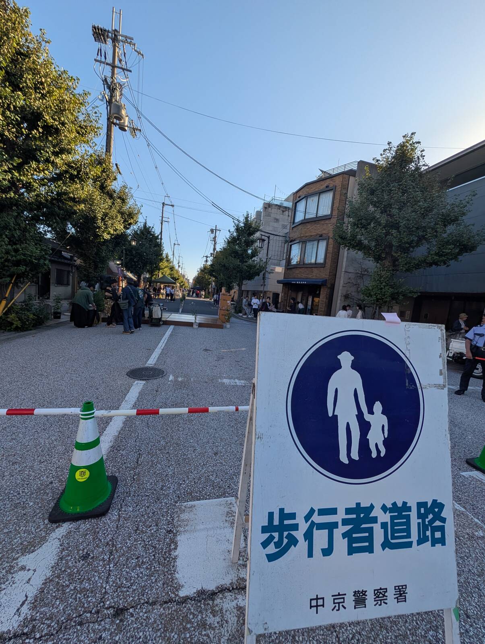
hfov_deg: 94.6
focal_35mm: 12
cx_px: 242
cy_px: 322
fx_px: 224
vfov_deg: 110.5
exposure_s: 1/1828
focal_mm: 2.02
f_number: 1.7
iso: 42
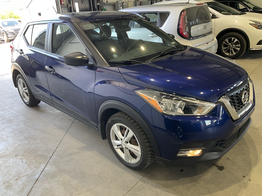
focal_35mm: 29
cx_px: 131
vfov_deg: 48.2
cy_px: 98
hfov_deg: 61.7
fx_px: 219
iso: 64
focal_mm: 3
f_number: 1.8
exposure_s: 1/60
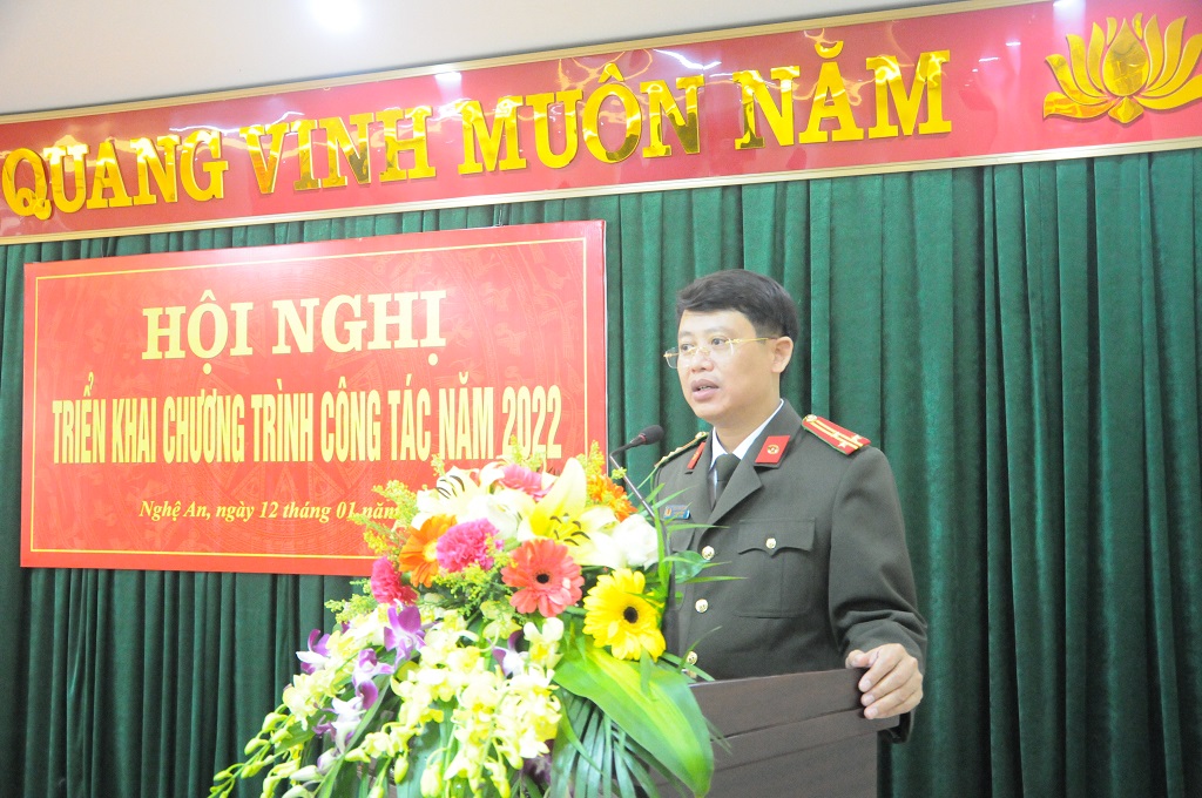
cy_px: 399
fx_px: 1100
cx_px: 601
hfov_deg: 57.3
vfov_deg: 39.9
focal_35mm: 33
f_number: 3.8
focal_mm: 22
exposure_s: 1/50
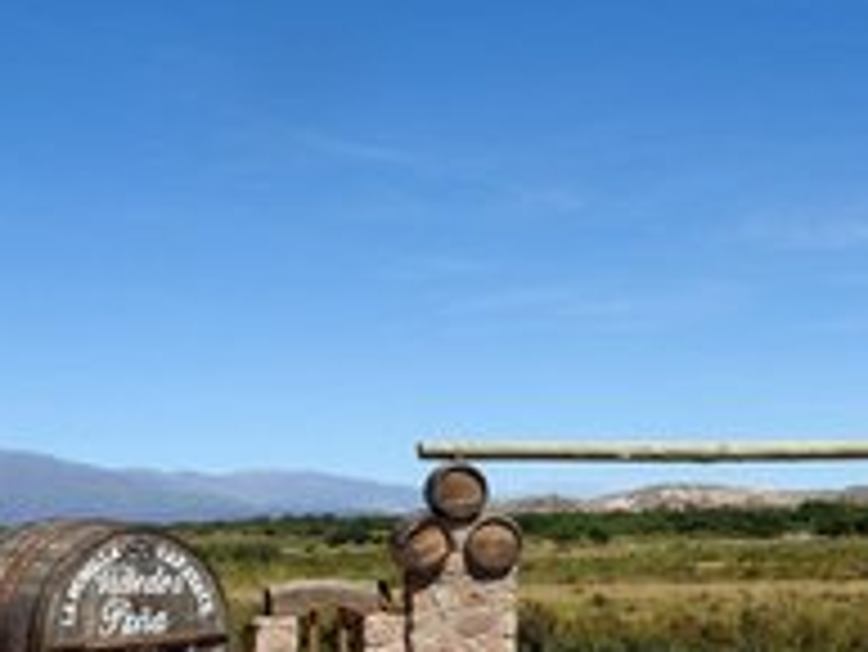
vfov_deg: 17.7
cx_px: 738
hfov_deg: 23.1
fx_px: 2083
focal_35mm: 83
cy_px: 486
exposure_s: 1/2000
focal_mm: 7.2
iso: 100
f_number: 3.8
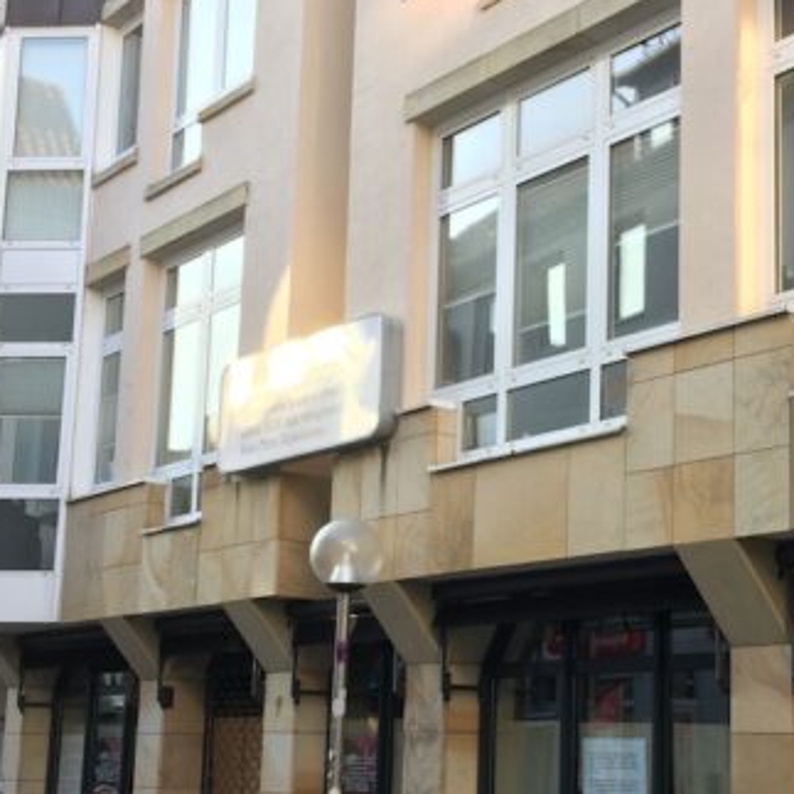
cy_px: 501
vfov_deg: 28.0
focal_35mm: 61
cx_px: 575
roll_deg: -1.6
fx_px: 1583
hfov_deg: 27.8
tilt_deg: +9.8
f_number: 2.2
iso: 32
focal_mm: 4.15
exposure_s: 1/111
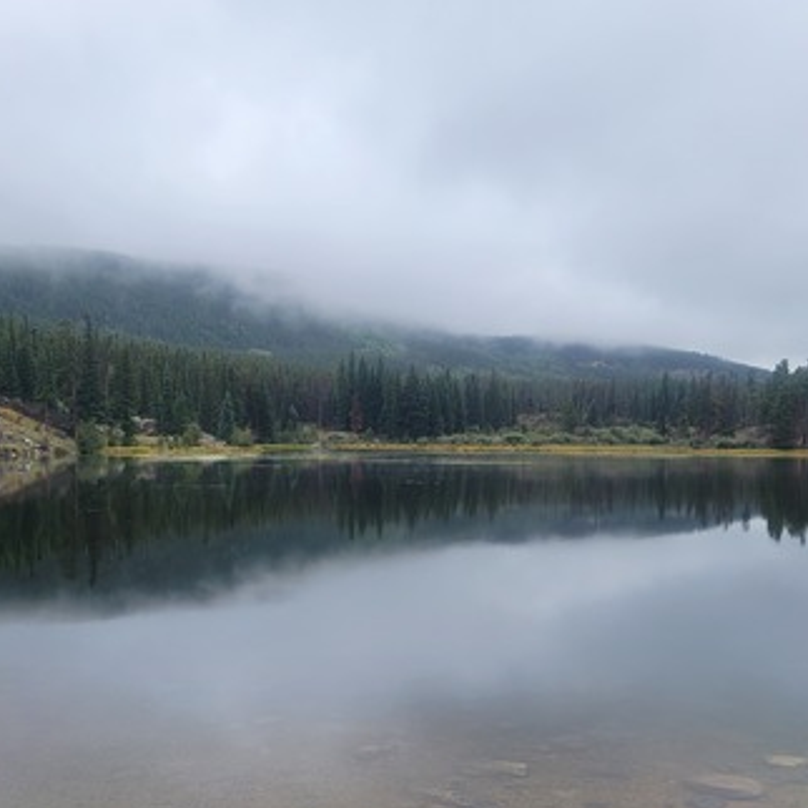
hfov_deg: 41.8
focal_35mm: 40
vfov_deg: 41.4
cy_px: 524
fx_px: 1056
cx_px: 432
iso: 40
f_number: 1.8
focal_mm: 5.4
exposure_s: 1/992
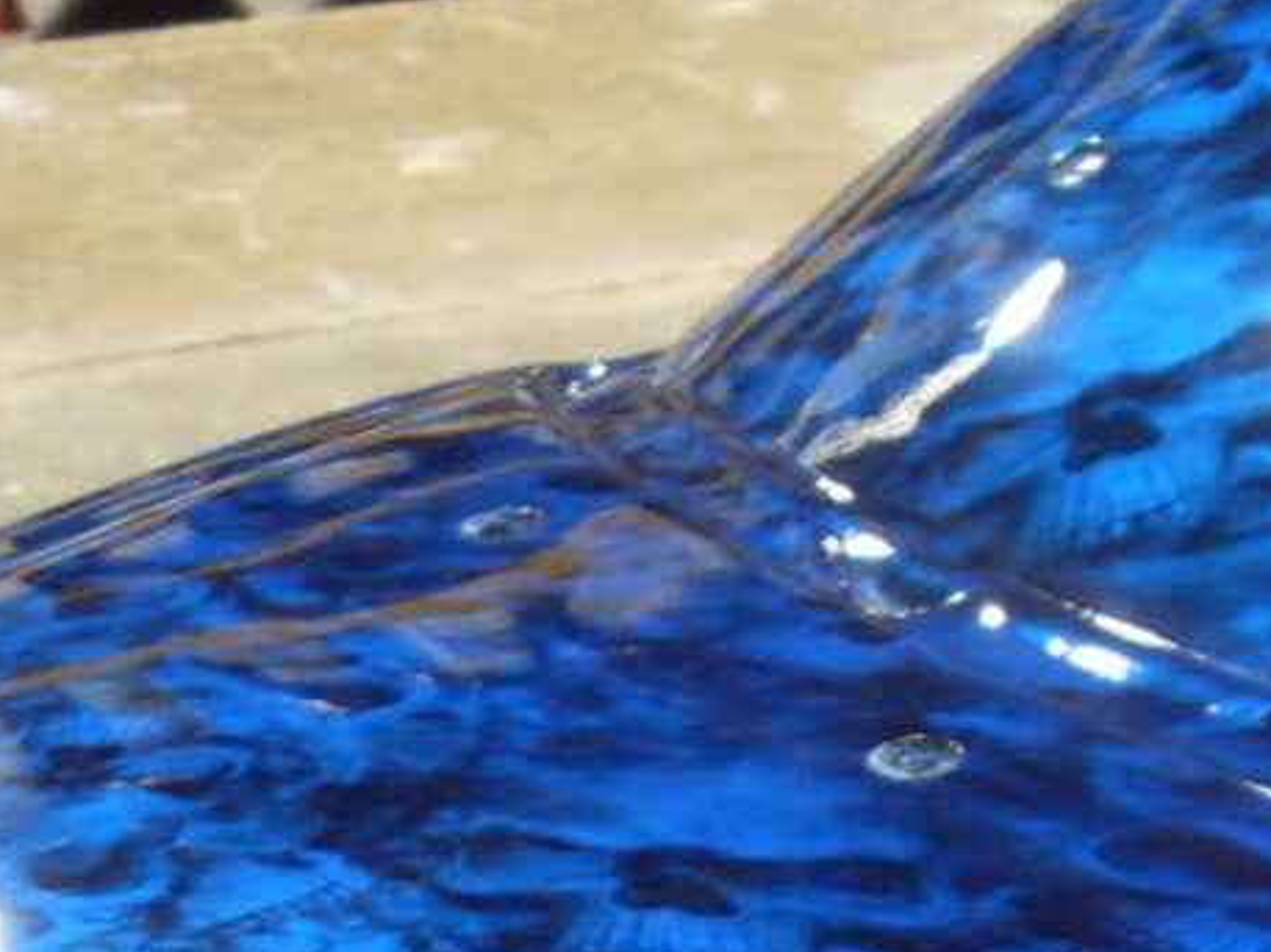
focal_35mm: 107
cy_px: 1091
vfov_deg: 13.5
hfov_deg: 17.8
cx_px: 1338
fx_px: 3927
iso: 200
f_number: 2.8
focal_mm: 6.3
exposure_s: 1/15
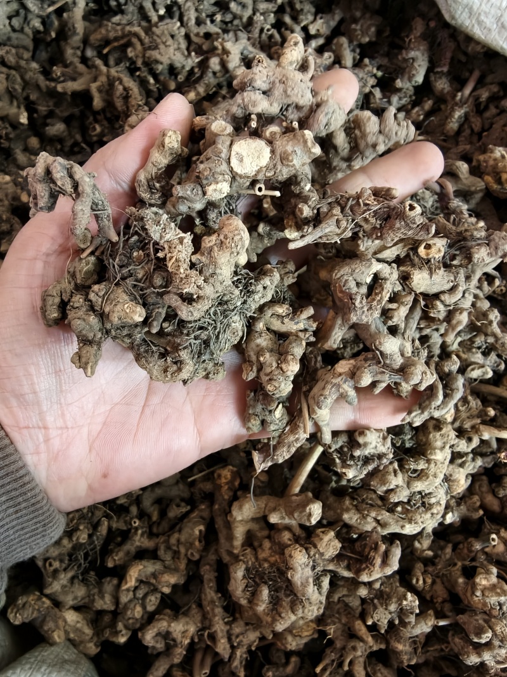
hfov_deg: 54.9
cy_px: 338
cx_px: 254
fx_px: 488
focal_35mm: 25
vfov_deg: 69.4
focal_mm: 2.32
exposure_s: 1/12.5
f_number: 2
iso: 2729
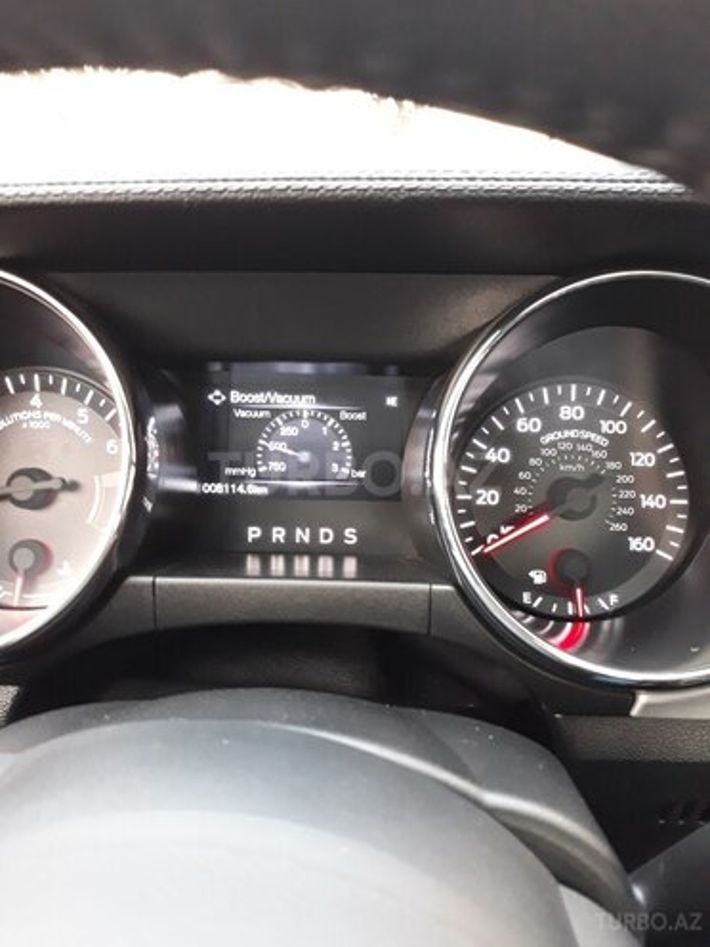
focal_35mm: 27
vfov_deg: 65.3
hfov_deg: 51.4
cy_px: 474
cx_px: 355
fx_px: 738
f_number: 1.7
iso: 320
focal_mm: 3.71
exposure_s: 1/25
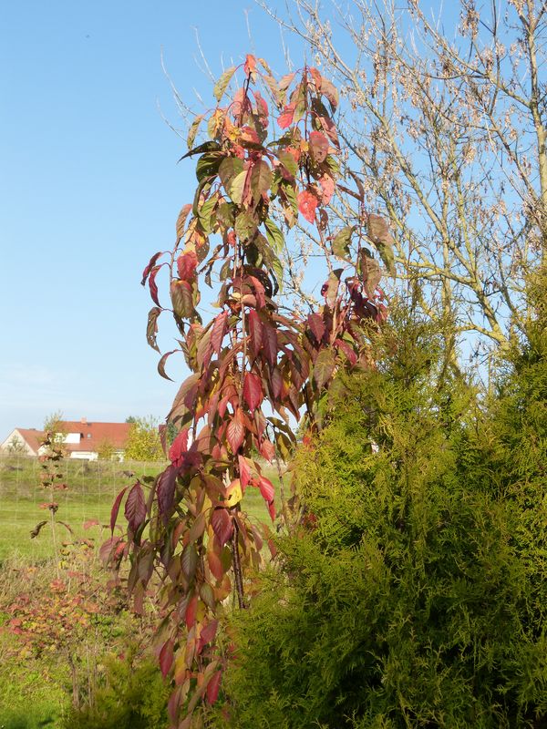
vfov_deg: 38.9
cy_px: 364
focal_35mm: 49
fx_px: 1032
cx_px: 274
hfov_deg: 29.7
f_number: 4
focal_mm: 8.7
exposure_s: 1/500
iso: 160
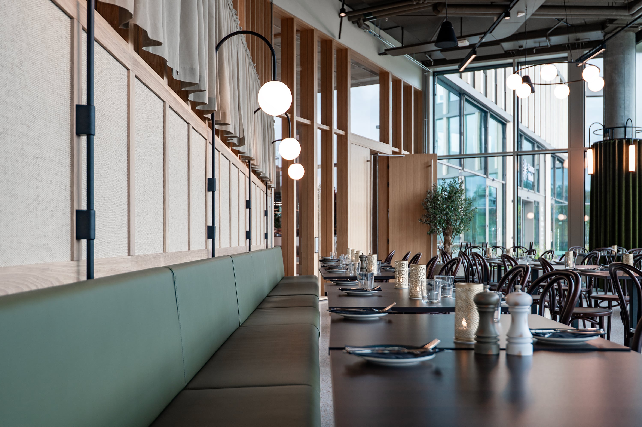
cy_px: 214
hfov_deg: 54.5
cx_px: 321
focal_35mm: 35
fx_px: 624
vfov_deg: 37.8
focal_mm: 35
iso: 125
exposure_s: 1/40
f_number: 4
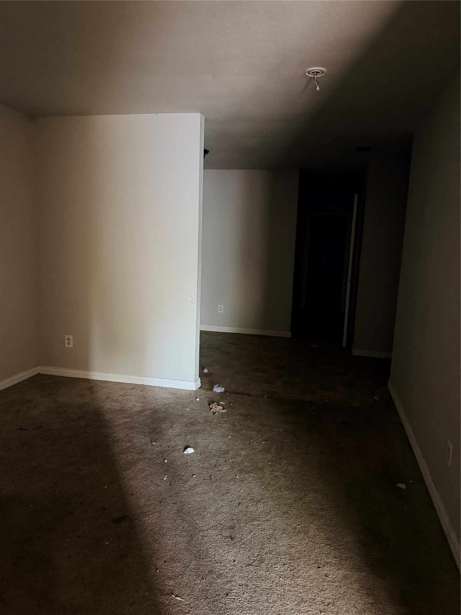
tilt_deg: -8.7
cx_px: 230
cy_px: 308
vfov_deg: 71.6
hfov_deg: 56.8
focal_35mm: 24
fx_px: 426
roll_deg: -2.4
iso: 1000
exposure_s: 1/30
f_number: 1.78
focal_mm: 6.76
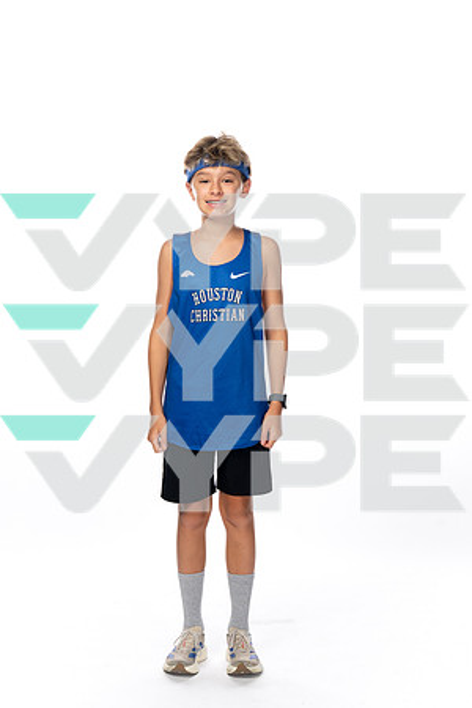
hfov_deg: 21.9
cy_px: 354
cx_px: 236
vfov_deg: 32.4
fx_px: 1219
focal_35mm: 62
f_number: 8
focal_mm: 62
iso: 640
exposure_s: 1/250
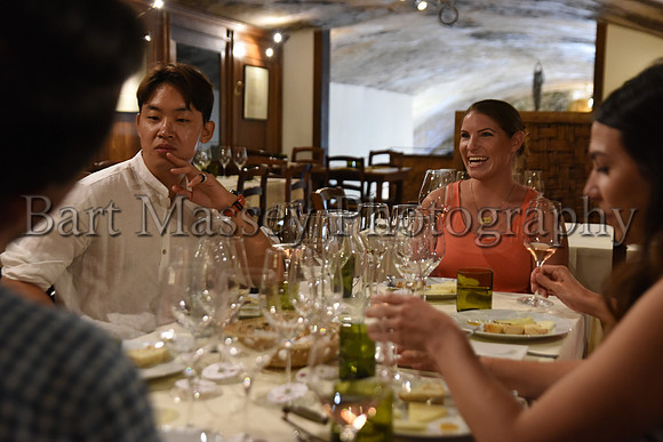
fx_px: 958
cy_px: 221
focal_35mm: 52
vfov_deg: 26.0
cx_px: 332
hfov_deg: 38.2
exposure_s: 1/100
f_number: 4
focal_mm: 52
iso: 4000
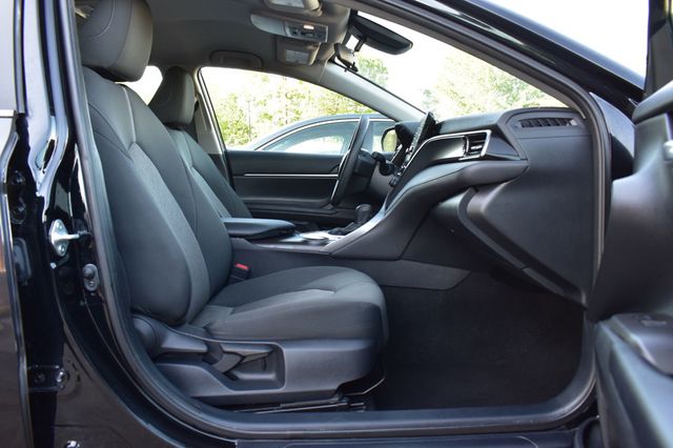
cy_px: 224
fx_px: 504
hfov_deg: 67.4
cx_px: 336
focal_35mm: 27
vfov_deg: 47.9
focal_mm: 18
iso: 400
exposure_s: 1/30
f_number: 7.1
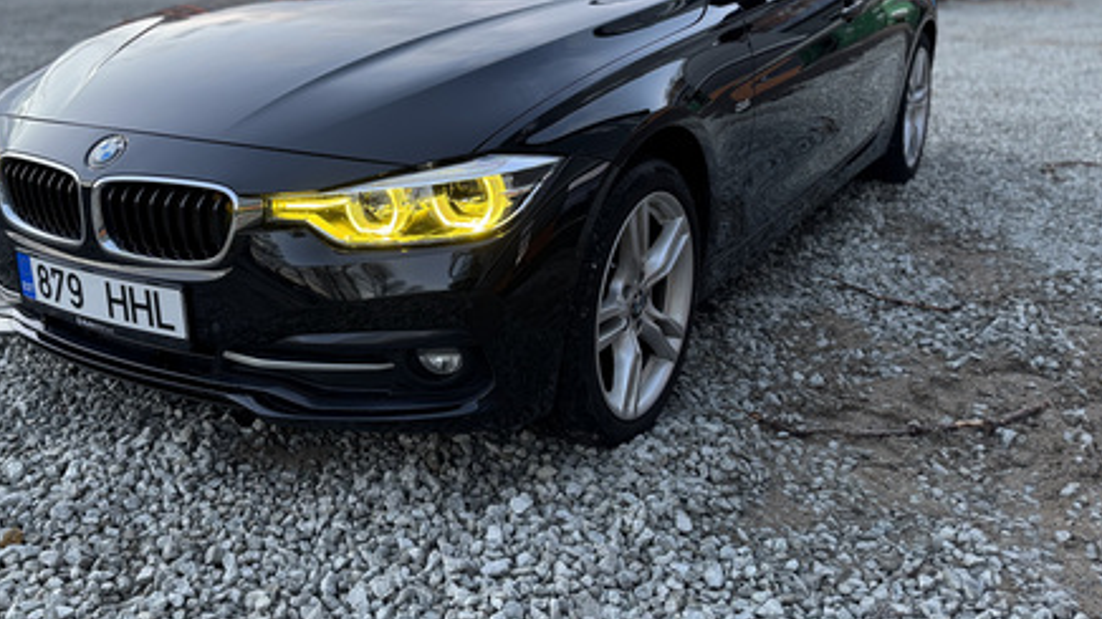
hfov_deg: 54.1
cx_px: 361
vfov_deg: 32.6
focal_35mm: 36
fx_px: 1052
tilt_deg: -14.7
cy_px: 210
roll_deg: -0.8
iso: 100
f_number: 1.78
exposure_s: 1/99
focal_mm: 6.76
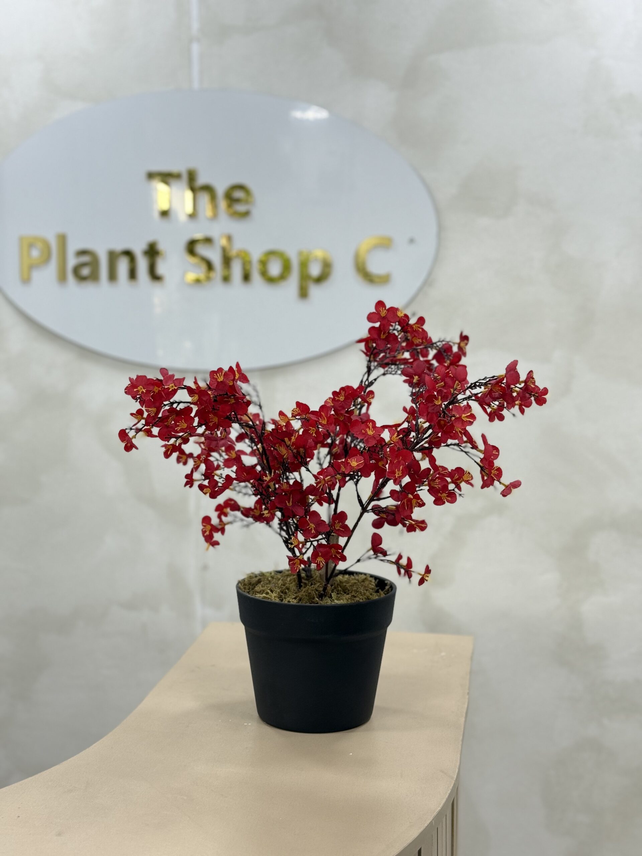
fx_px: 1187
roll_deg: -0.2
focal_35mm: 48
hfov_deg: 30.3
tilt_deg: -5.2
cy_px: 428
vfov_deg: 39.7
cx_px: 321
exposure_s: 1/100
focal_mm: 6.76
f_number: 1.78
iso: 80
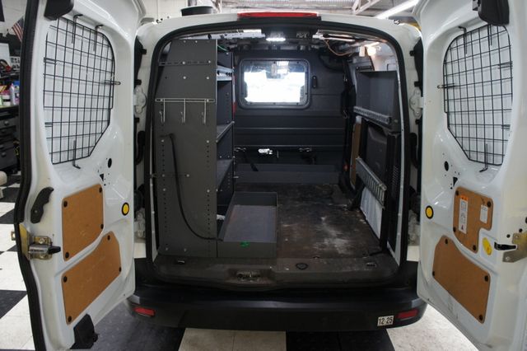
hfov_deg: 67.4
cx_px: 264
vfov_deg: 47.9
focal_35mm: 27
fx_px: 395
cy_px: 176
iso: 400
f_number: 3.5
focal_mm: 18
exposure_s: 1/30
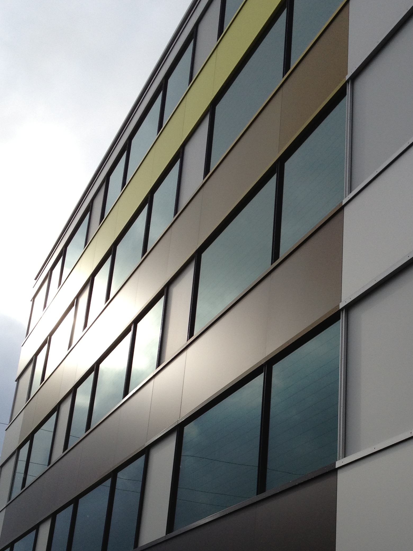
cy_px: 385
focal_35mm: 55
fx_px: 875
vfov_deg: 34.5
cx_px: 282
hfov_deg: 26.4
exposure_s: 1/1577
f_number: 2.4
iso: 50
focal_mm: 4.28
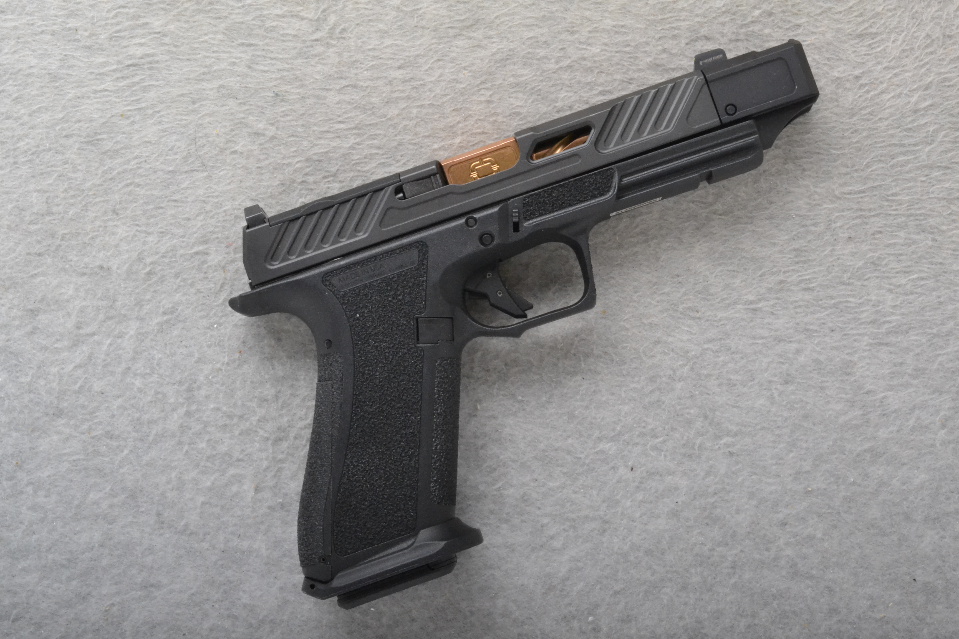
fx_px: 1678
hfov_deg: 31.9
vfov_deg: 21.6
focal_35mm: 63
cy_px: 320
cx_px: 480
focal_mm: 42
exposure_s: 1/160
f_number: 20
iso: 3200
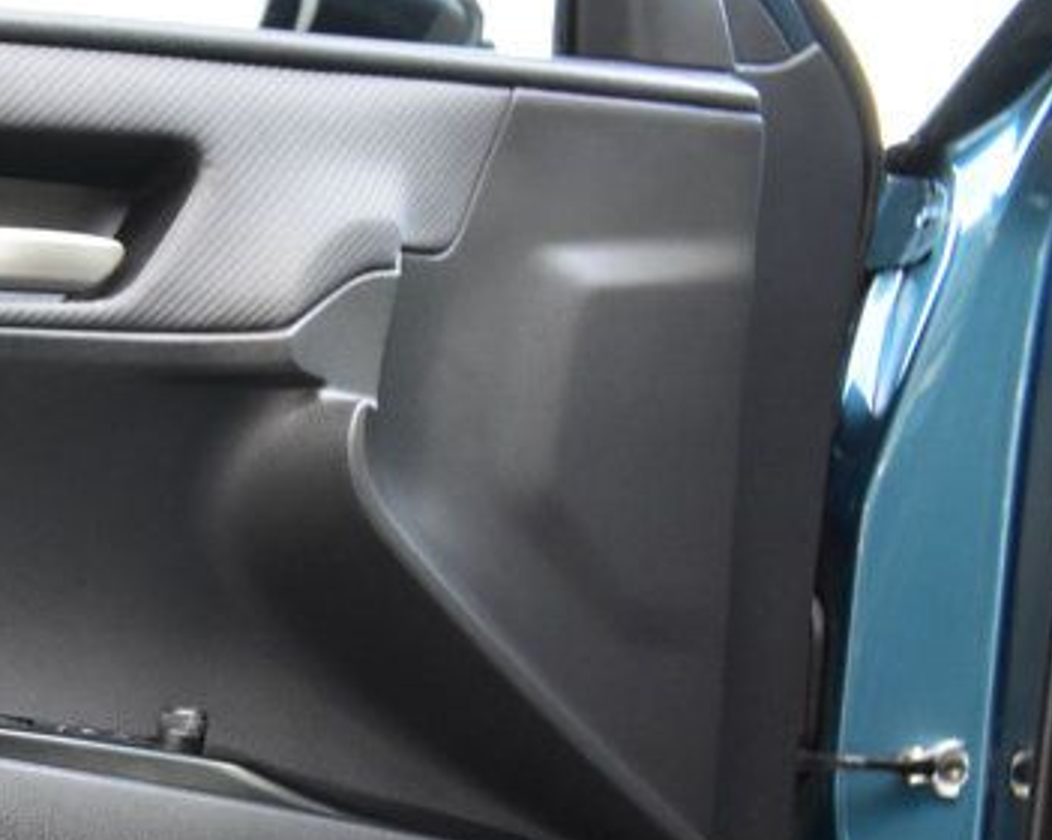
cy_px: 846
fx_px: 2301
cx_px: -417
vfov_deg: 20.0
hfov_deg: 22.3
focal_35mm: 74
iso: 1600
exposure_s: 1/15
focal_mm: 18
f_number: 5.6
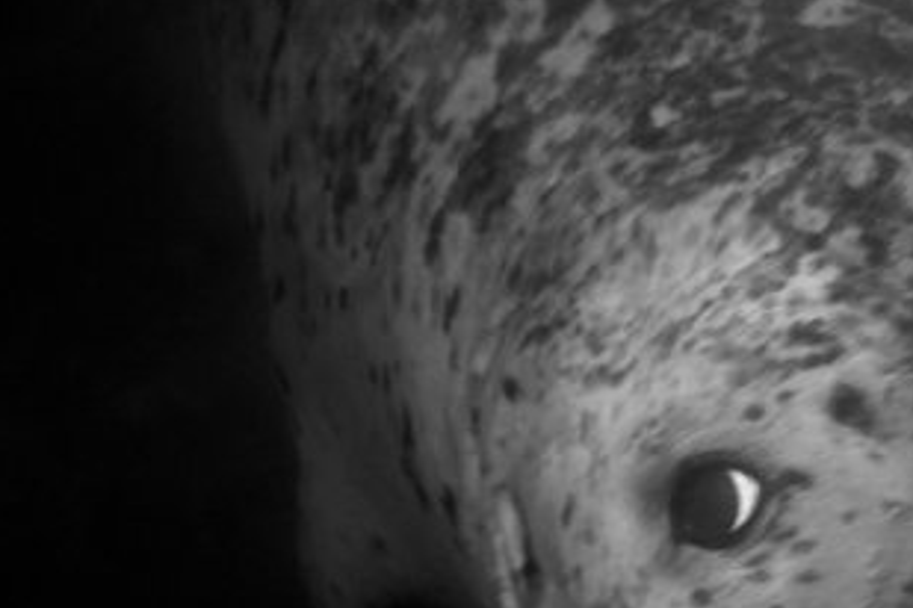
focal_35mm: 204
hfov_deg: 10.0
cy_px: 456
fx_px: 5173
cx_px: 848
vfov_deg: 6.7
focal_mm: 70
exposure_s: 1/125
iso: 360
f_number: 5
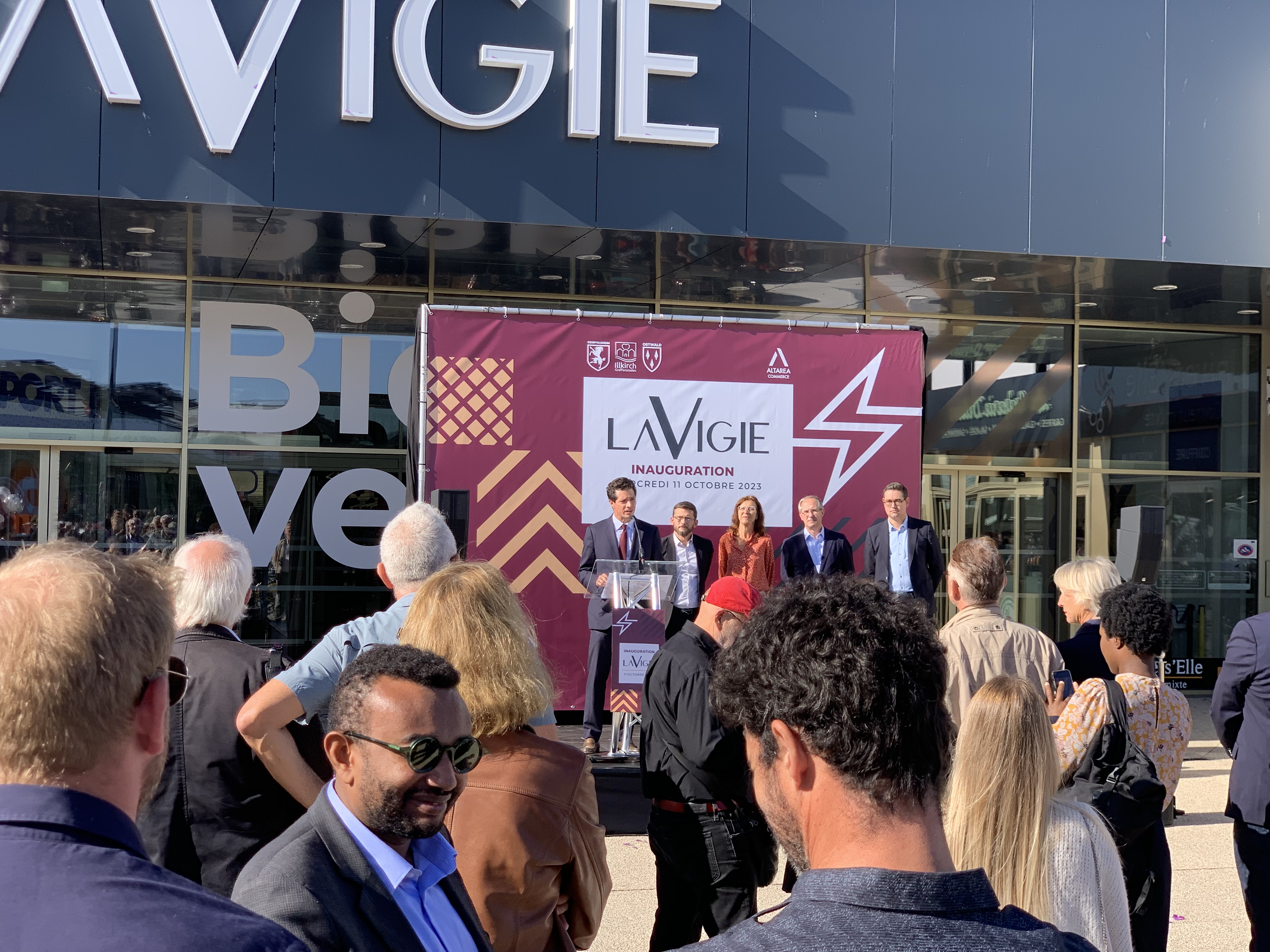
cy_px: 476
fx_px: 1908
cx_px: 635
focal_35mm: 52
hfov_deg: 36.8
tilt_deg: +1.5
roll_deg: -2.0
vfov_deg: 28.0
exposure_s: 1/417
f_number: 2.4
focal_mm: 6
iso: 16
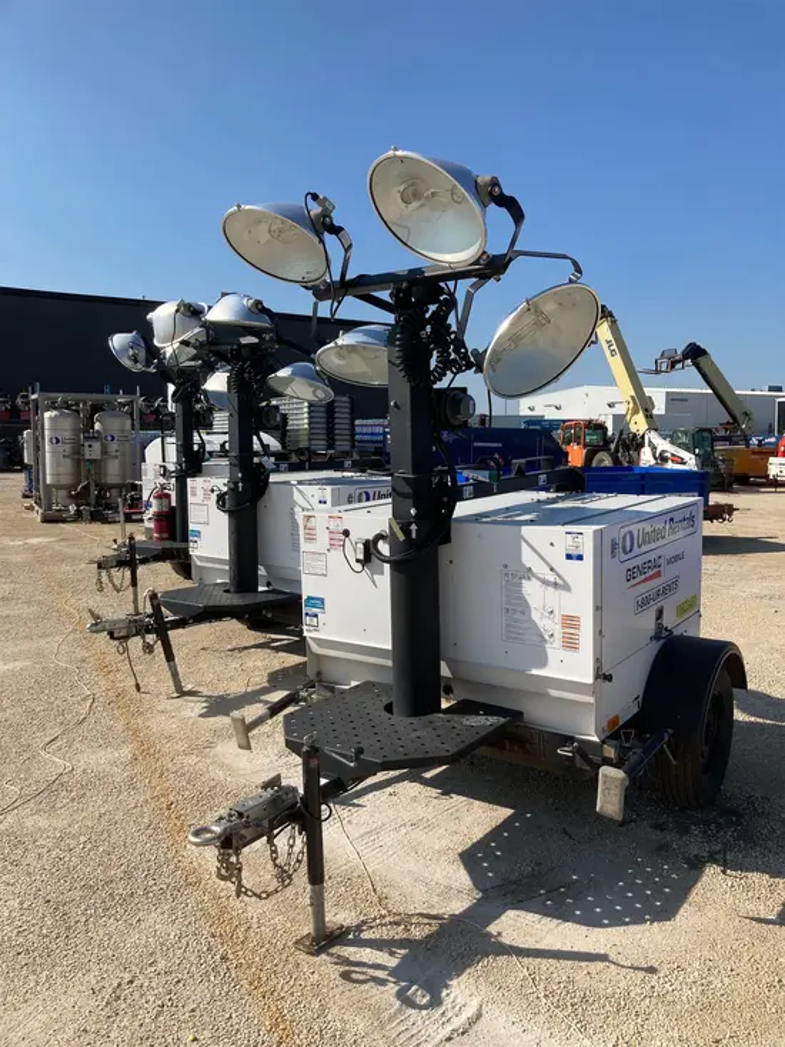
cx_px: 392
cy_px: 524
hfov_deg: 49.8
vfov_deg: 63.4
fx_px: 846
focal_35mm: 28
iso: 25
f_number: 1.8
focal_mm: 3.99
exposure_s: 1/2667
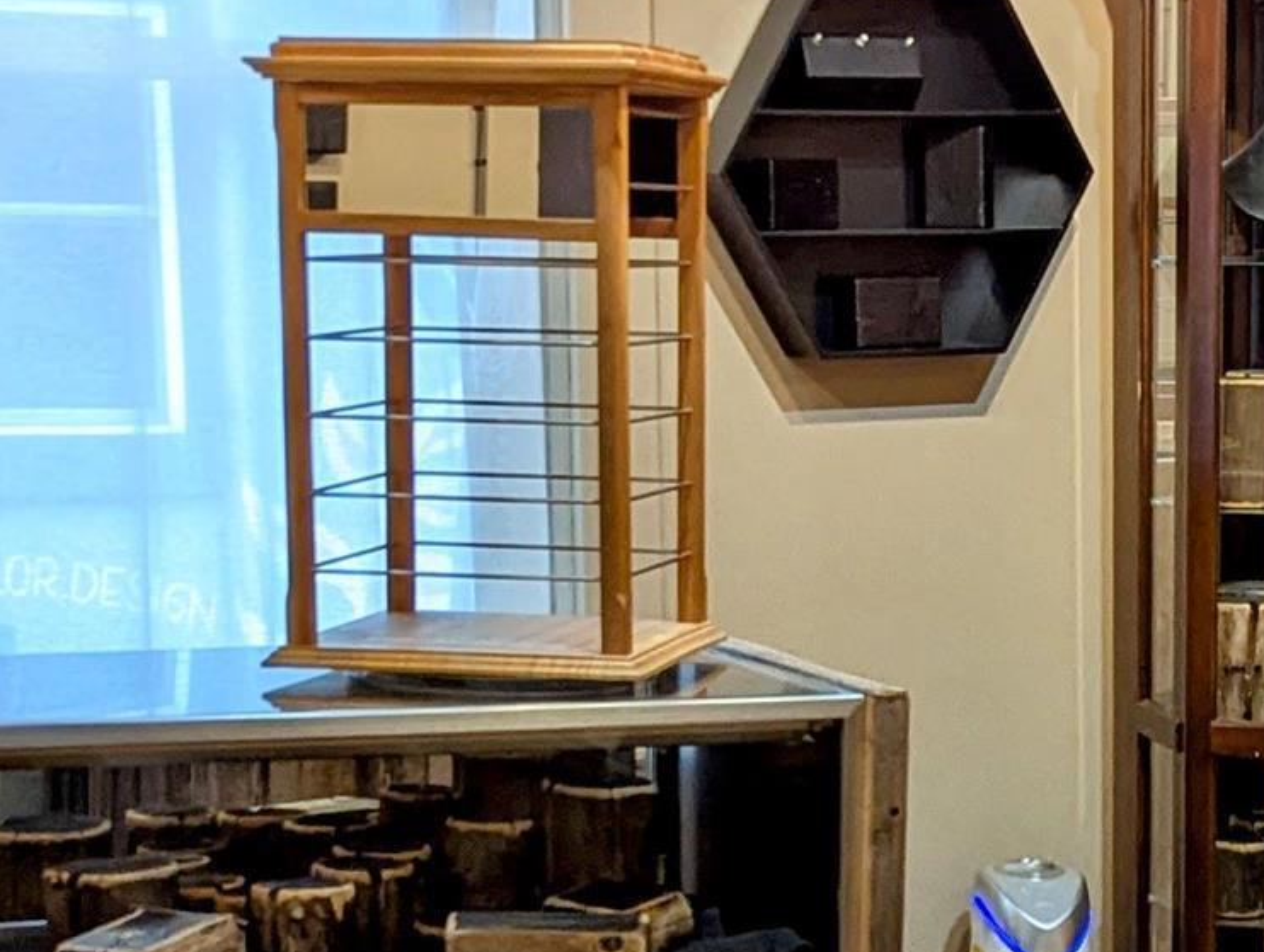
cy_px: 1073
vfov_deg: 14.6
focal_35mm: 99
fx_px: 3621
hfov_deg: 19.5
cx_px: 1078
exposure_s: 1/283
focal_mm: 6.81
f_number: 1.85
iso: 312
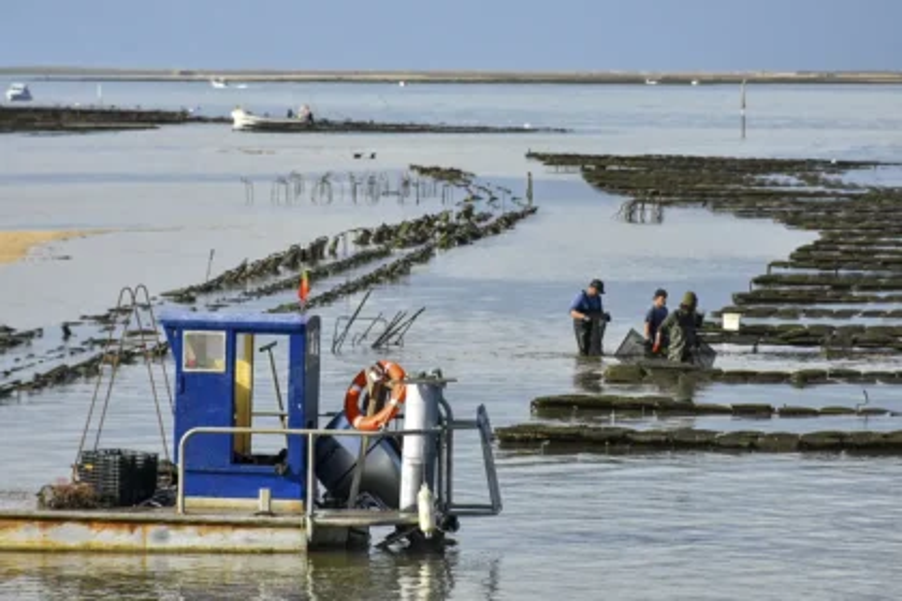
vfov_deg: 6.5
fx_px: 5261
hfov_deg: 9.8
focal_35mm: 210
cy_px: 300
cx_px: 451
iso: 500
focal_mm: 140
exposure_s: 1/1600
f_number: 7.1
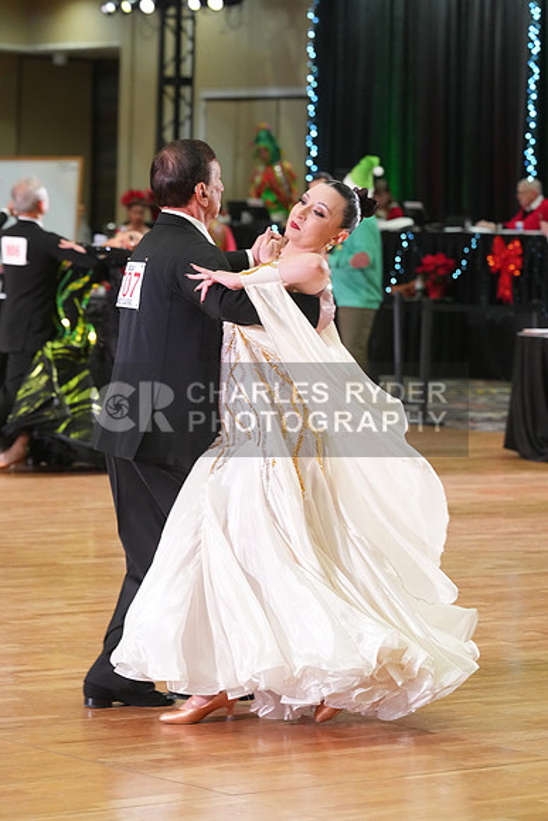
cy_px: 410
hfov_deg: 10.2
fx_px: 3080
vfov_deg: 15.2
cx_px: 274
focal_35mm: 135
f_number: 5.6
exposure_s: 1/200
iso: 4000
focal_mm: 135
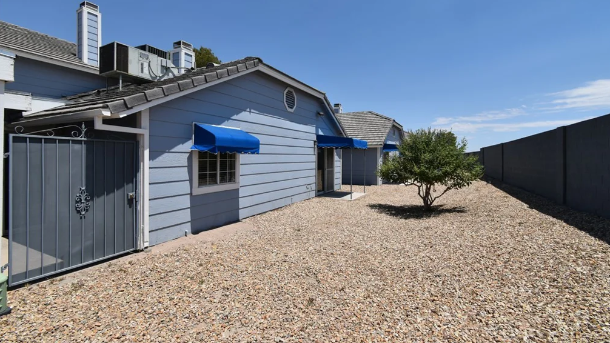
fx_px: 259
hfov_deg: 99.4
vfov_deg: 66.9
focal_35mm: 16
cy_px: 153
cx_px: 309
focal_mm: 10
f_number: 11
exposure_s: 1/500
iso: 200
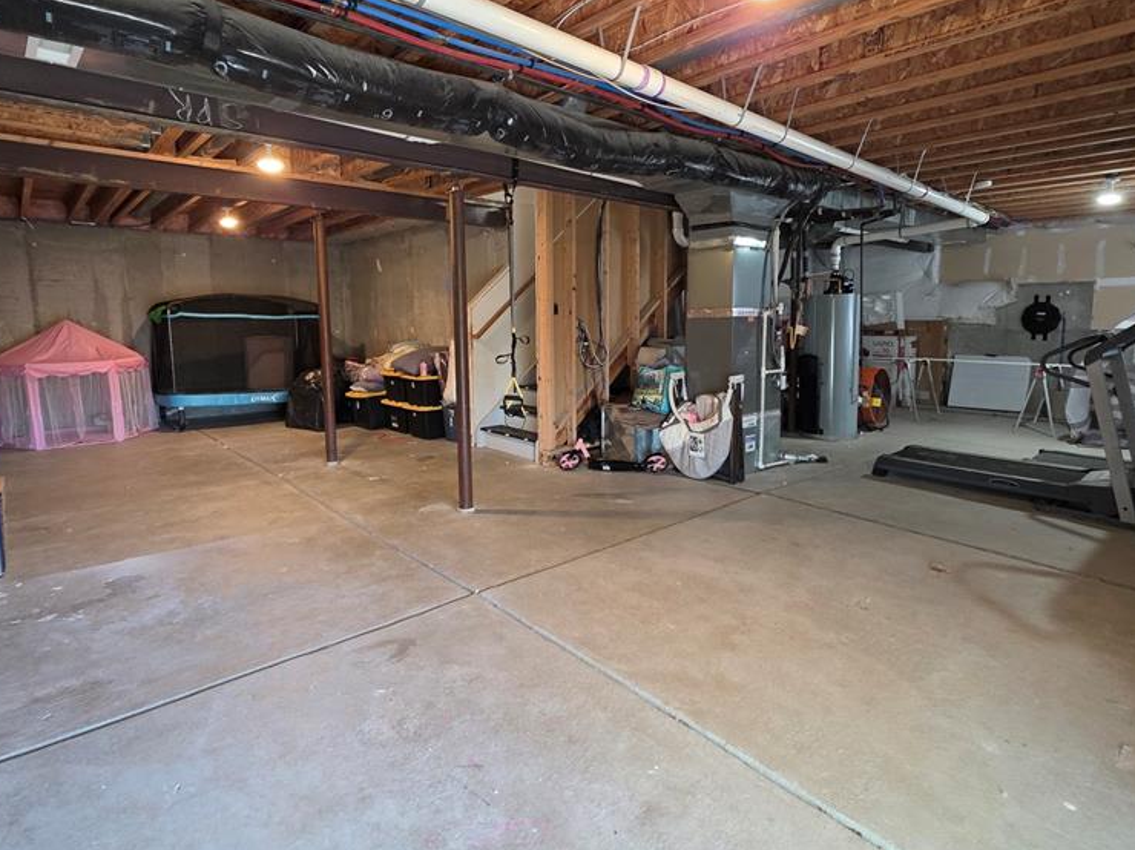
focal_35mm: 18
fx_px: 590
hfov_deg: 87.7
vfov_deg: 71.4
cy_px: 387
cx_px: 591
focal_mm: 2.2
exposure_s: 1/60
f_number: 1.9
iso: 500
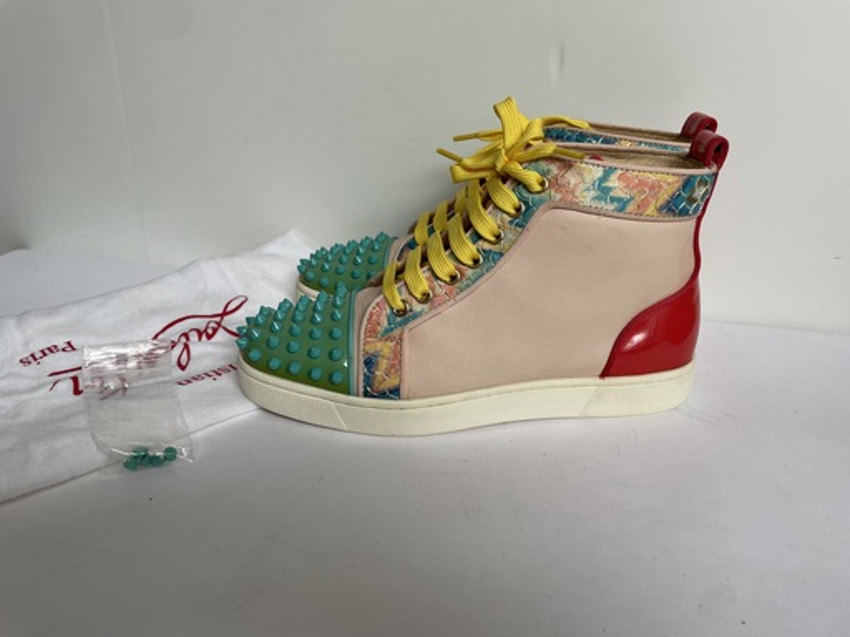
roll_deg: +0.0
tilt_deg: -24.0
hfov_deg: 67.3
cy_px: 318
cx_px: 425
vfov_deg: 53.1
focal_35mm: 26
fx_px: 638
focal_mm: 4.2
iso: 64
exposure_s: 1/121
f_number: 1.6
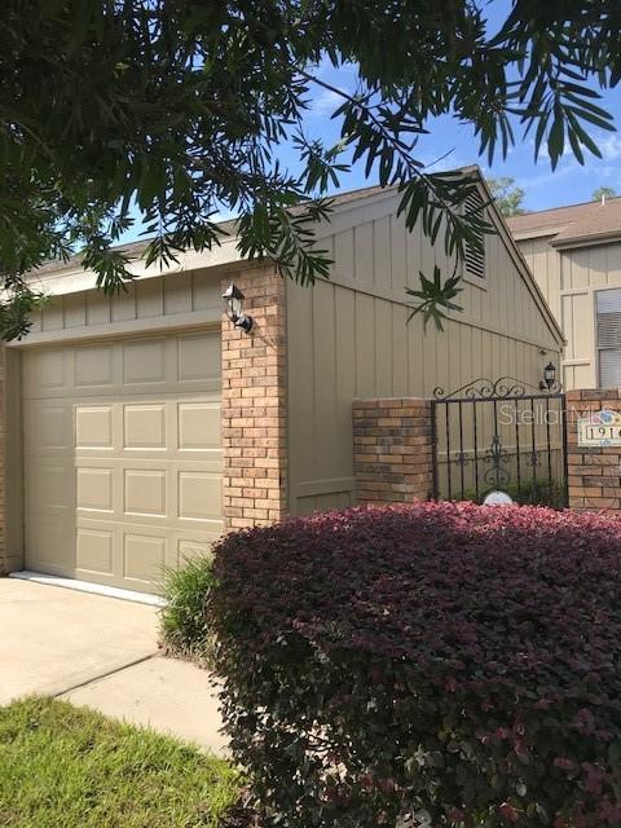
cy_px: 414
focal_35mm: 28
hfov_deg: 49.7
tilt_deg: +3.6
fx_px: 670
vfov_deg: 63.4
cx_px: 310
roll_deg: +0.6
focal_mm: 3.99
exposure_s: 1/1126
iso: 20
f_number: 1.8
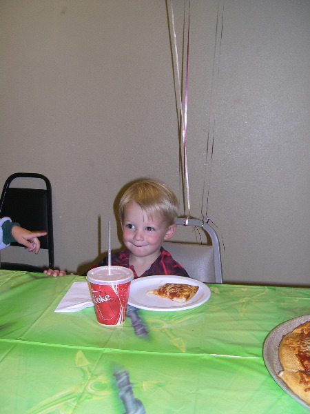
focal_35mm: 38
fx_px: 454
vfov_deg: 49.0
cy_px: 207
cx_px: 155
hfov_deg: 37.7
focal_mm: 8
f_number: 2.8
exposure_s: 1/60
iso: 100
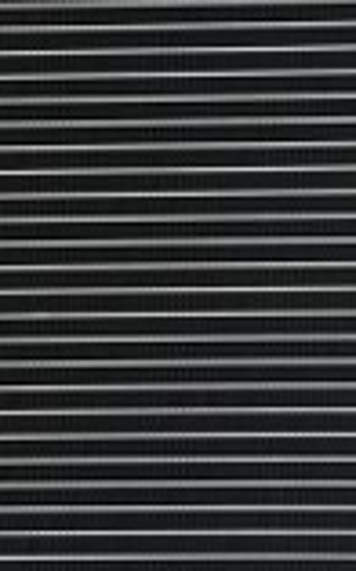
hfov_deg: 7.3
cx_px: -312
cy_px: 175
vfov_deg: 12.0
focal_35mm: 175
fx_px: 2719
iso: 560
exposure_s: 1/50
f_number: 4.8
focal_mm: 30
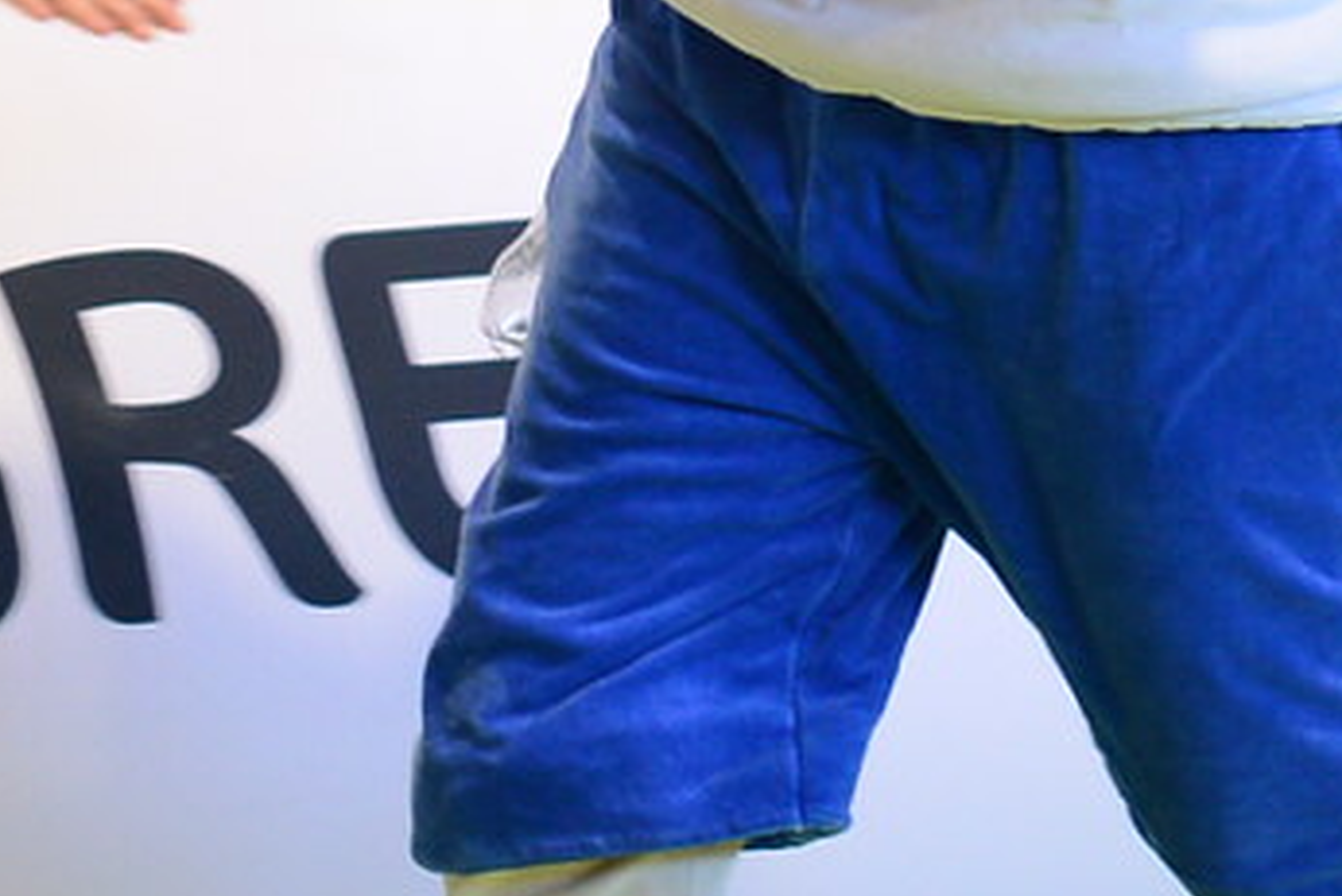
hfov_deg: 7.8
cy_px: -283
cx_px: 1086
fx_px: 9770
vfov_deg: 5.2
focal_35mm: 262
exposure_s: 1/320
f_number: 1.6
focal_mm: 35
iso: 640
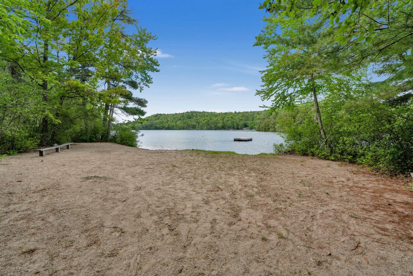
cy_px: 138
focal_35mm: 16
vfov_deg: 73.8
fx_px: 184
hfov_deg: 96.7
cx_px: 206
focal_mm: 16
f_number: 8
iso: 800
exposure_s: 1/2000
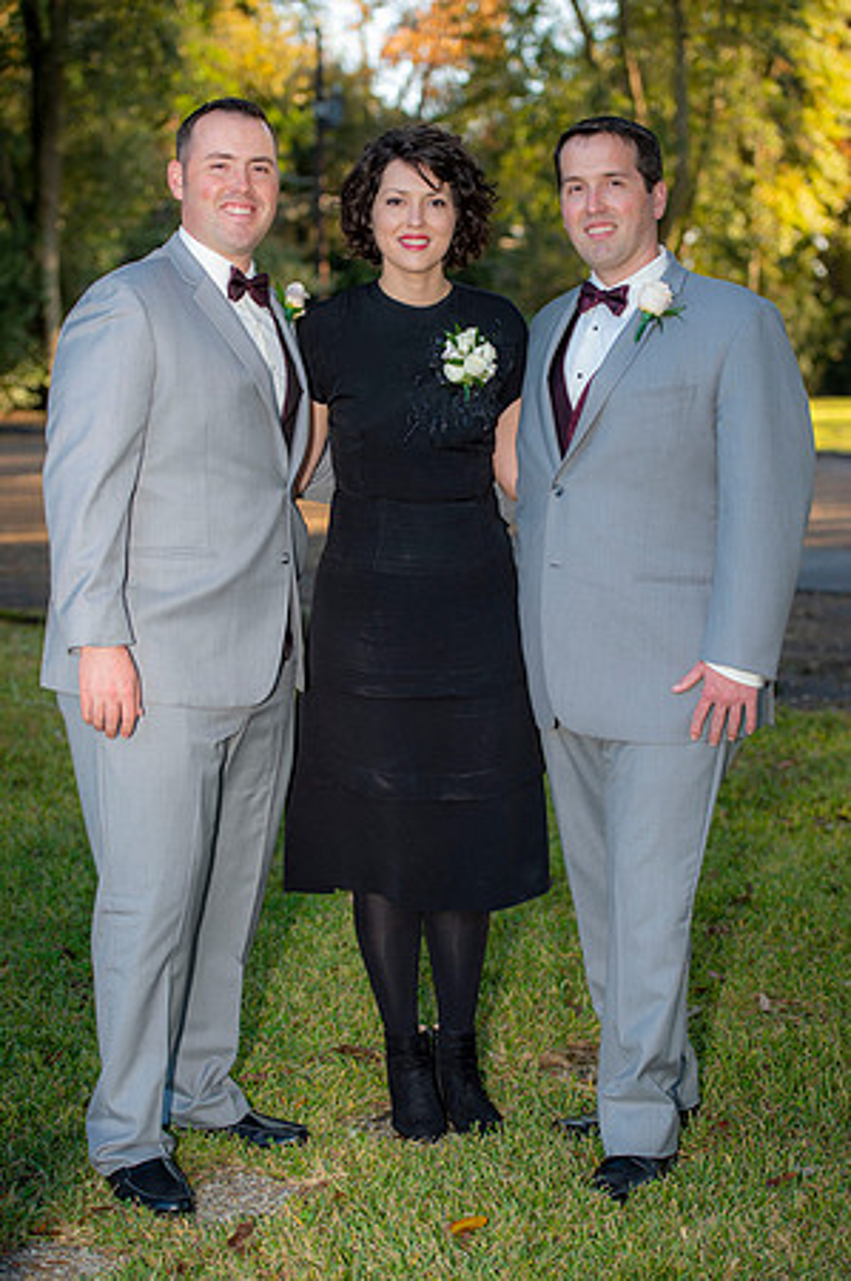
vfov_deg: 28.9
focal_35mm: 70
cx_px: 426
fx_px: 2488
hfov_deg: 19.4
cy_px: 640
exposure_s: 1/250
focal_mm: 70
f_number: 3.5
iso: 200
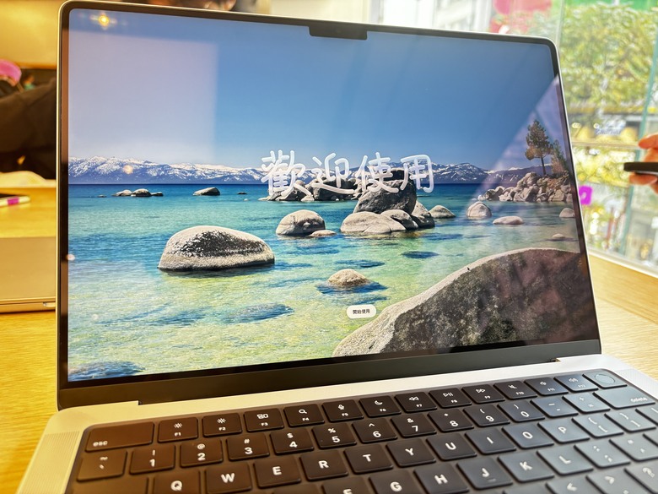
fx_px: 494
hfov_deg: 67.3
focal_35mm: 26
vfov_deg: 53.1
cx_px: 329
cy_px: 247
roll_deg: -1.8
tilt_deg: -13.6
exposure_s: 1/50
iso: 160
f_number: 1.6
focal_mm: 5.96
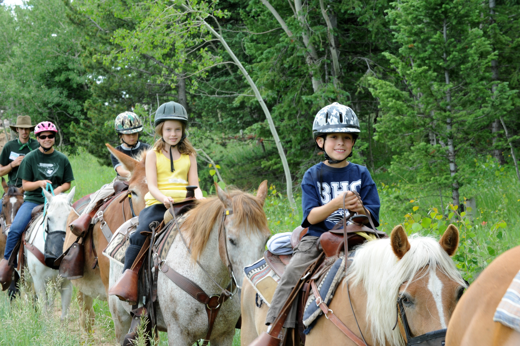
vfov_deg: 13.0
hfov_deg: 19.5
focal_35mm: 105
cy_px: 173
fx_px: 1516
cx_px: 260
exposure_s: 1/80
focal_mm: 105
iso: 640
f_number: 16
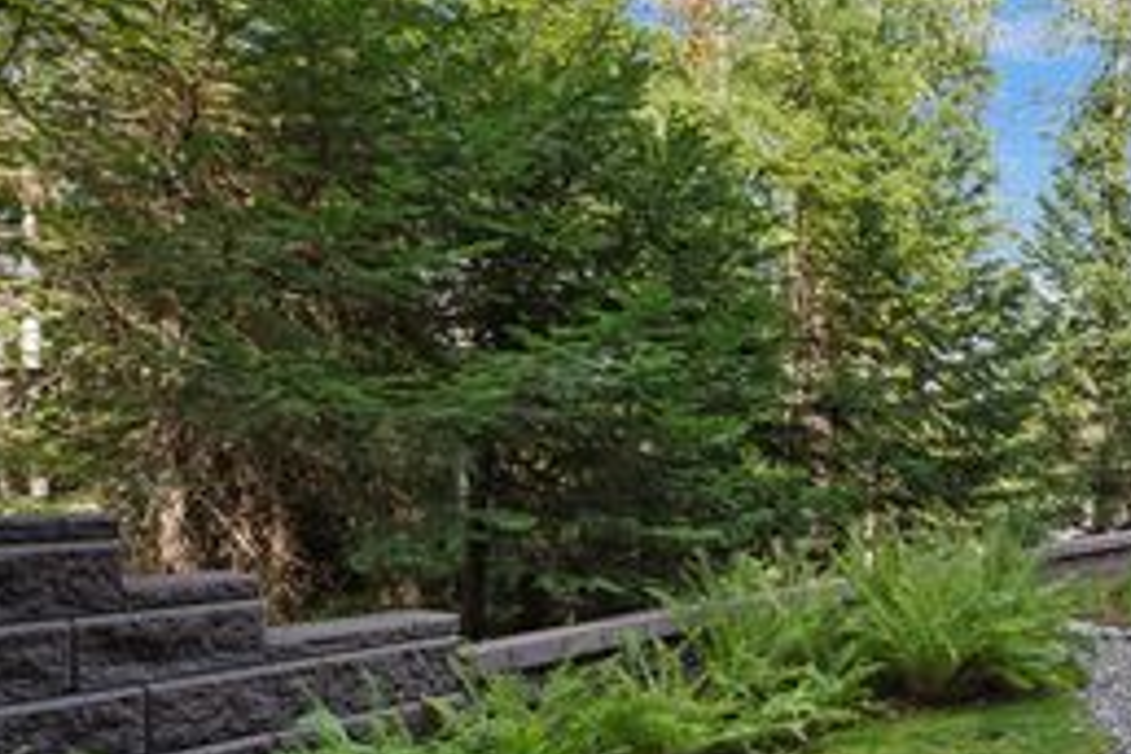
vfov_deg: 41.6
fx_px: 974
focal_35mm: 31
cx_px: 1065
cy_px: 517
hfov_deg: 51.4
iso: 80
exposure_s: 1/50
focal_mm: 16
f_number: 5.6
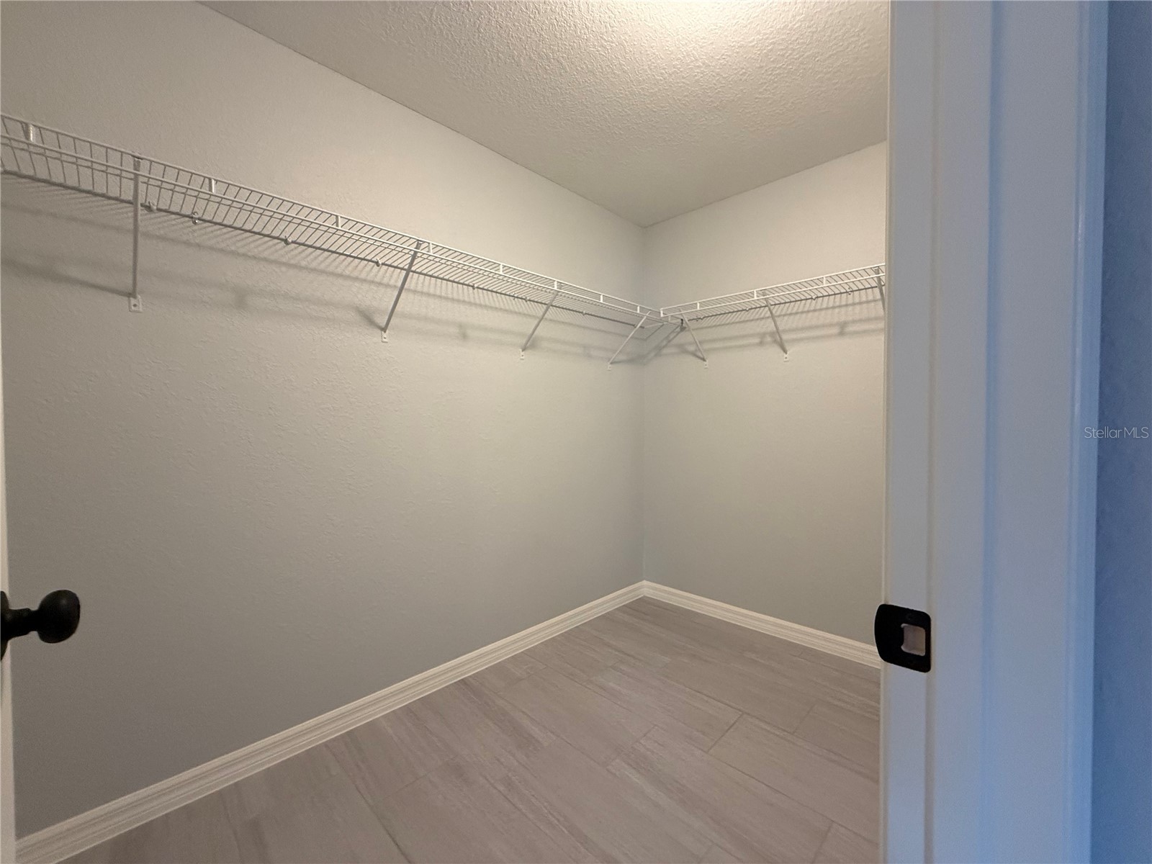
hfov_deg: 102.1
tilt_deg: -1.1
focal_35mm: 14
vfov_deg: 85.7
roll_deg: +0.8
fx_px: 466
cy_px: 432
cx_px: 576
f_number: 2.2
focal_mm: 2.22
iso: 500
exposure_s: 1/120
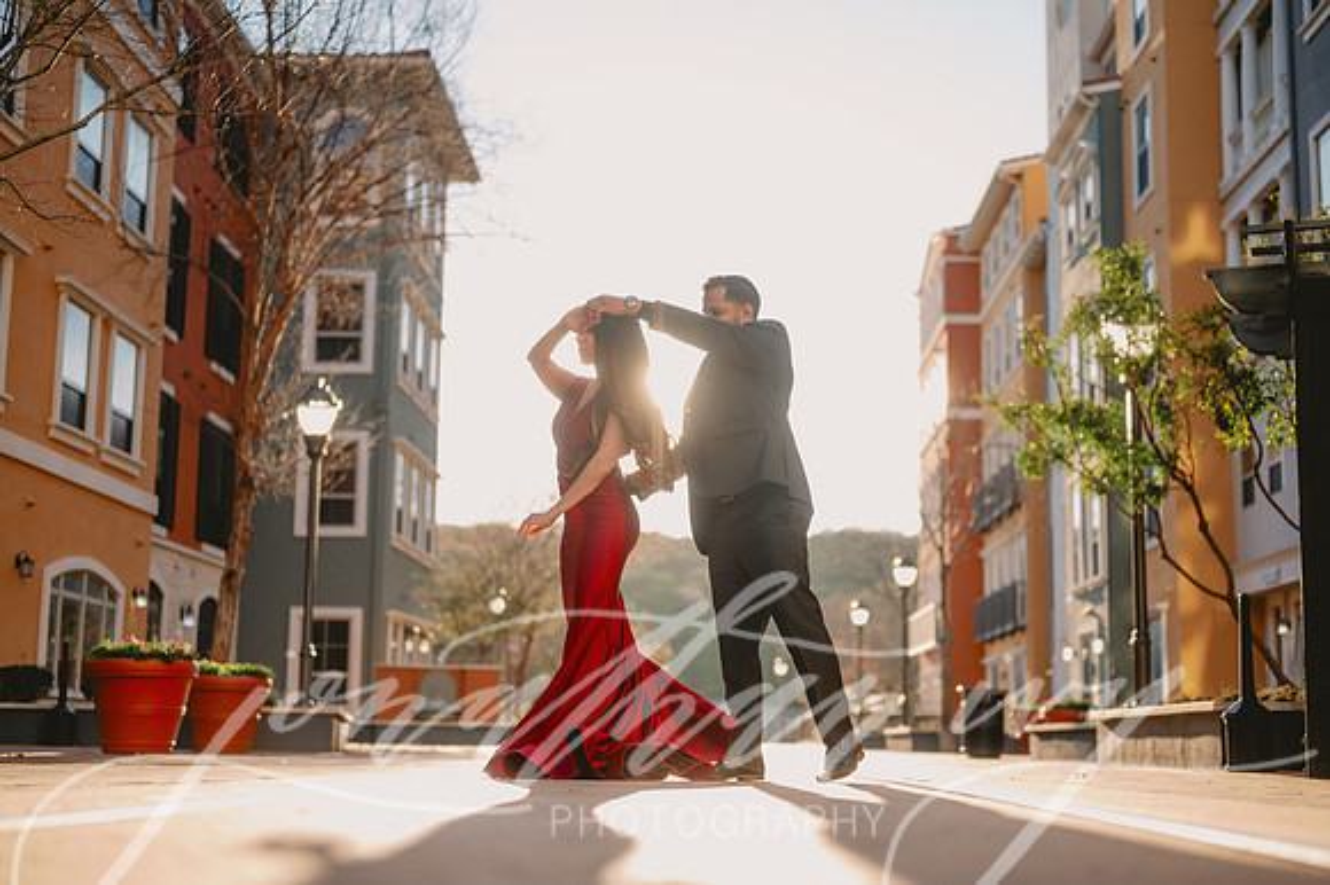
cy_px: 442
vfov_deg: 27.0
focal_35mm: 50
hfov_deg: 39.6
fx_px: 1846
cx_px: 665
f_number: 2
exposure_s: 1/5000
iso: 640
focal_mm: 50
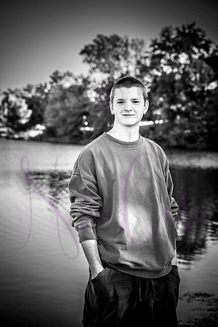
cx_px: 109
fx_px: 836
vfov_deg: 22.1
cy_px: 164
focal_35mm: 92
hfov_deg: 14.9
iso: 400
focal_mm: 92
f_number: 7.1
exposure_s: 1/640
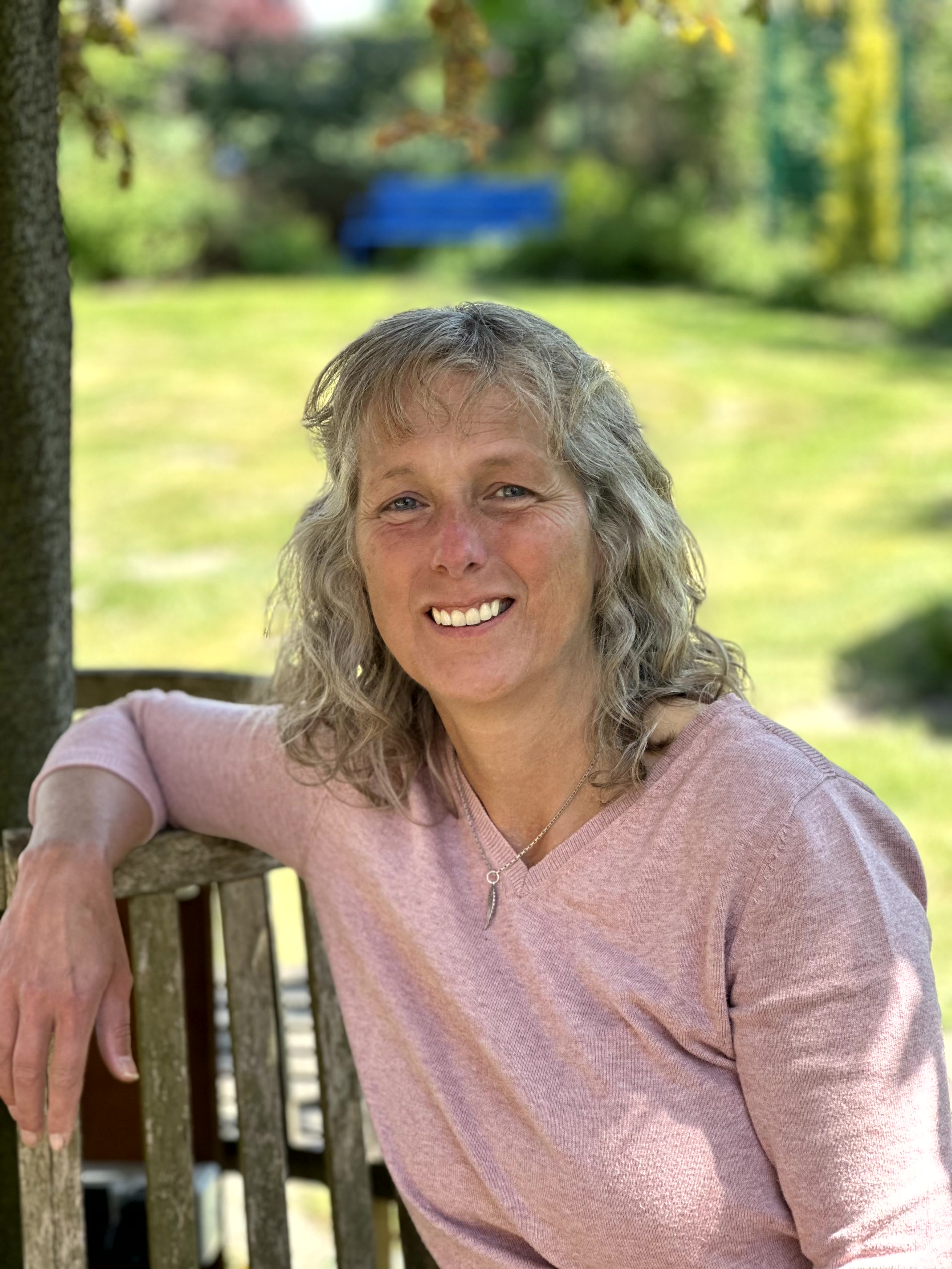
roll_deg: +0.8
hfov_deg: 19.1
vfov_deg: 25.3
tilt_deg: -9.8
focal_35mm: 77
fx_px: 2824
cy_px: 634
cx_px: 476
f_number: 2.8
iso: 64
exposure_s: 1/121
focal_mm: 9
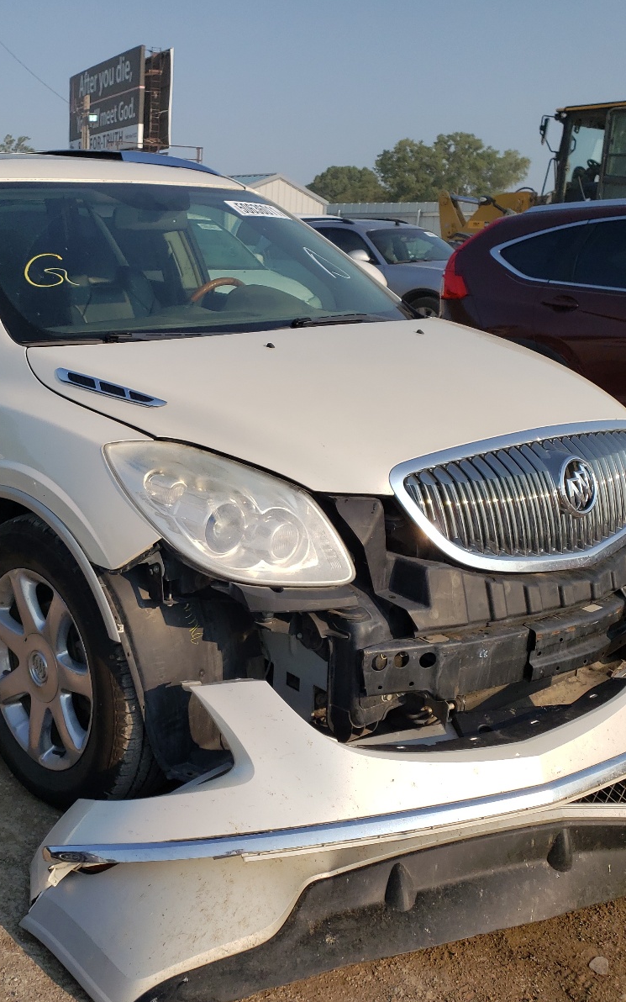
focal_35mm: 37
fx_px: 1010
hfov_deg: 33.9
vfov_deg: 52.7
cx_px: 176
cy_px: 502
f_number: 1.5
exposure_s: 1/3333
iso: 50
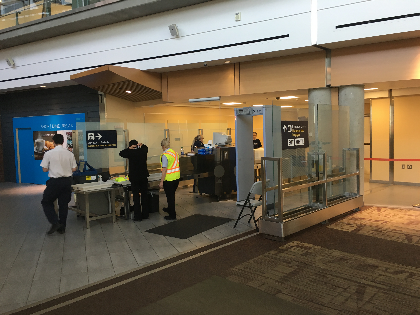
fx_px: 352
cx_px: 210
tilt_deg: -3.5
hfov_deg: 61.7
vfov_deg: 48.2
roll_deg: +2.1
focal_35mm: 29
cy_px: 158
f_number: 2.2
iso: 50
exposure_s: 1/30
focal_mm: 4.15
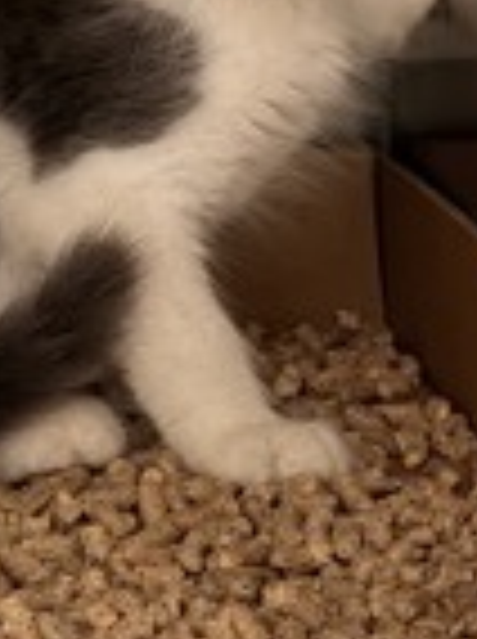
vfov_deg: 13.9
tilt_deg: -12.8
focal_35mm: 142
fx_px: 2617
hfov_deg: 10.4
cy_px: 162
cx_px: 101
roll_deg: +0.3
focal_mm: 6.76
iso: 640
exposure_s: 1/9
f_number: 1.78
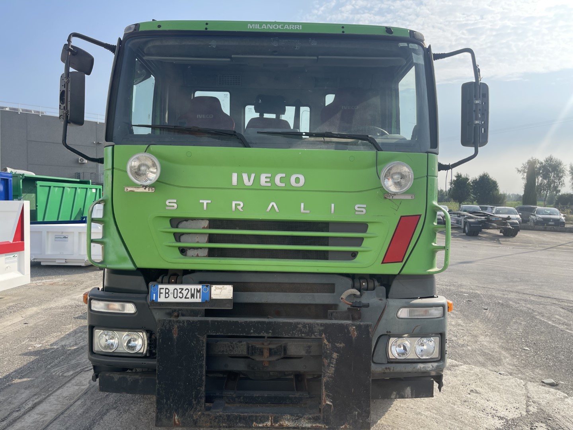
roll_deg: -0.8
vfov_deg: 54.9
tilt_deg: -3.1
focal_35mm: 25
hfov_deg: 69.4
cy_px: 215
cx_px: 286
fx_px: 414
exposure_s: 1/2247
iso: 32
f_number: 1.6
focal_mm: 5.1
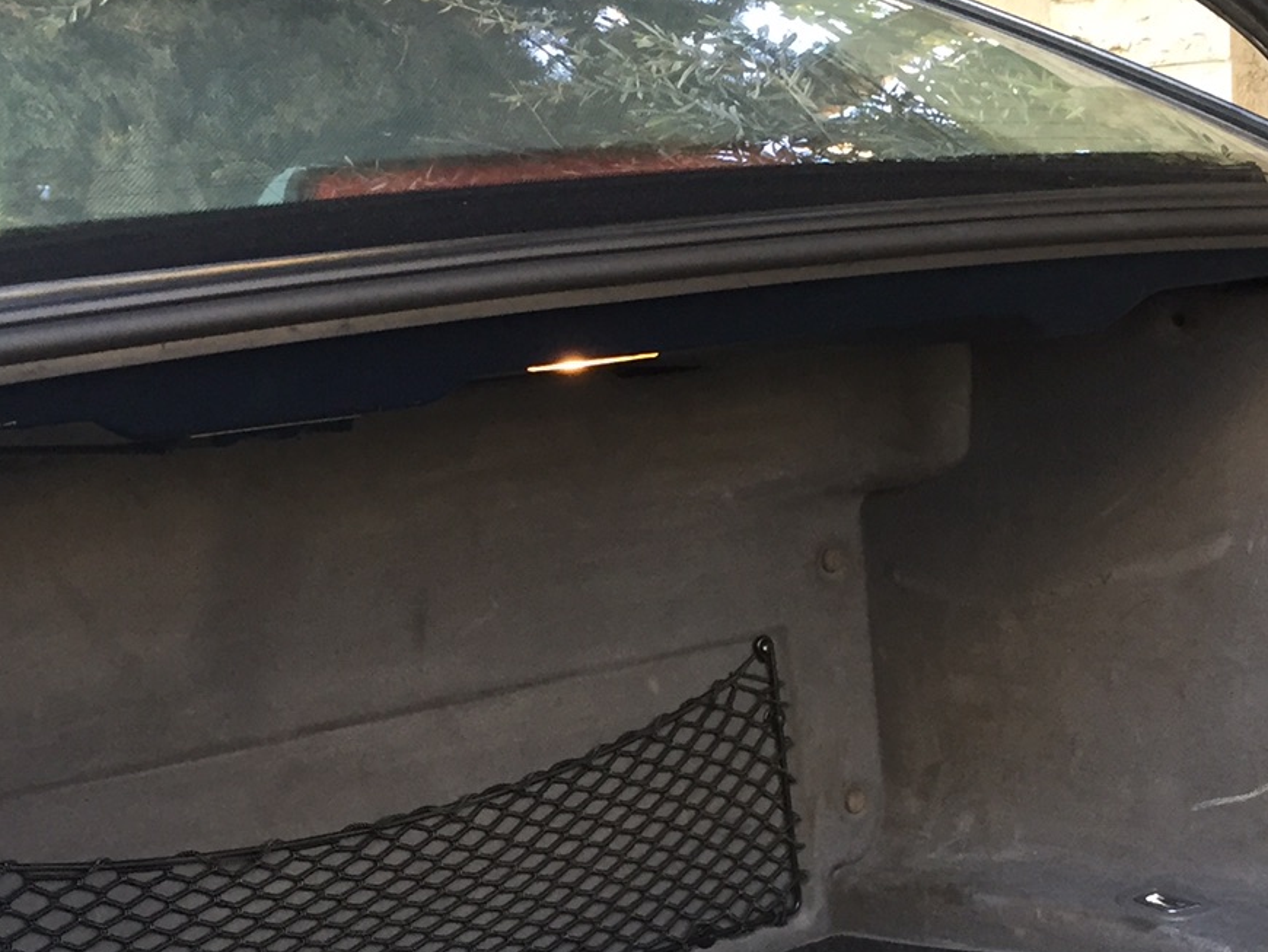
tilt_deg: -14.3
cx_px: 735
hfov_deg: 30.2
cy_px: 796
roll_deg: +2.7
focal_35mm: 64
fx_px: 2345
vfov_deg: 22.5
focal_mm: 4.15
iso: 64
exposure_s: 1/33
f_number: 2.2
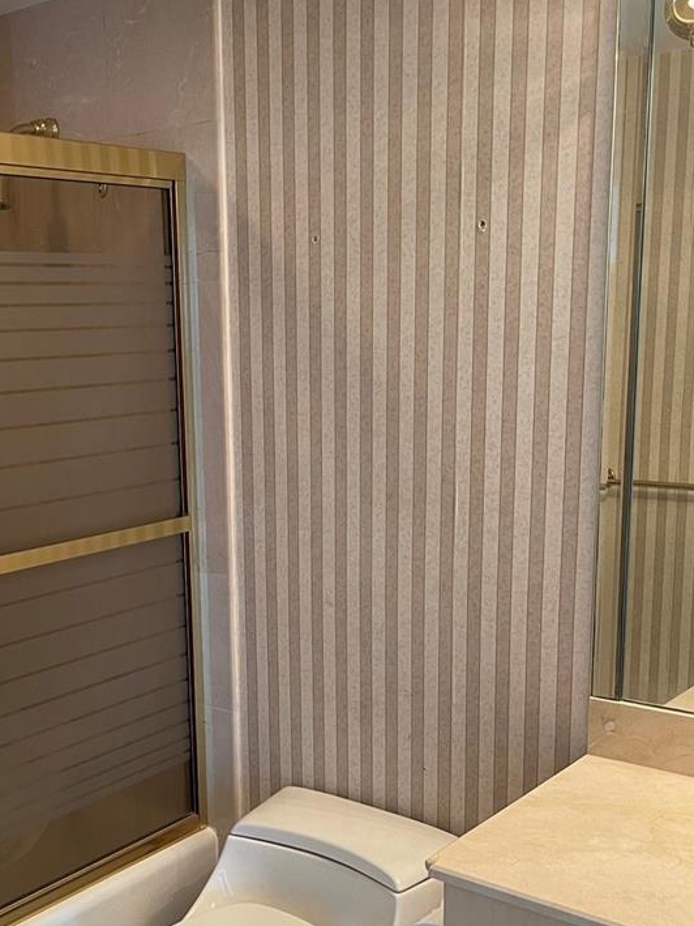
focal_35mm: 44
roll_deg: +1.6
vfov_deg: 42.7
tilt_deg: -11.2
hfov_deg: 32.5
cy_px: 558
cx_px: 209
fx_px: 1176
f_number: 1.6
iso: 125
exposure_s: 1/60
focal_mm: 5.1
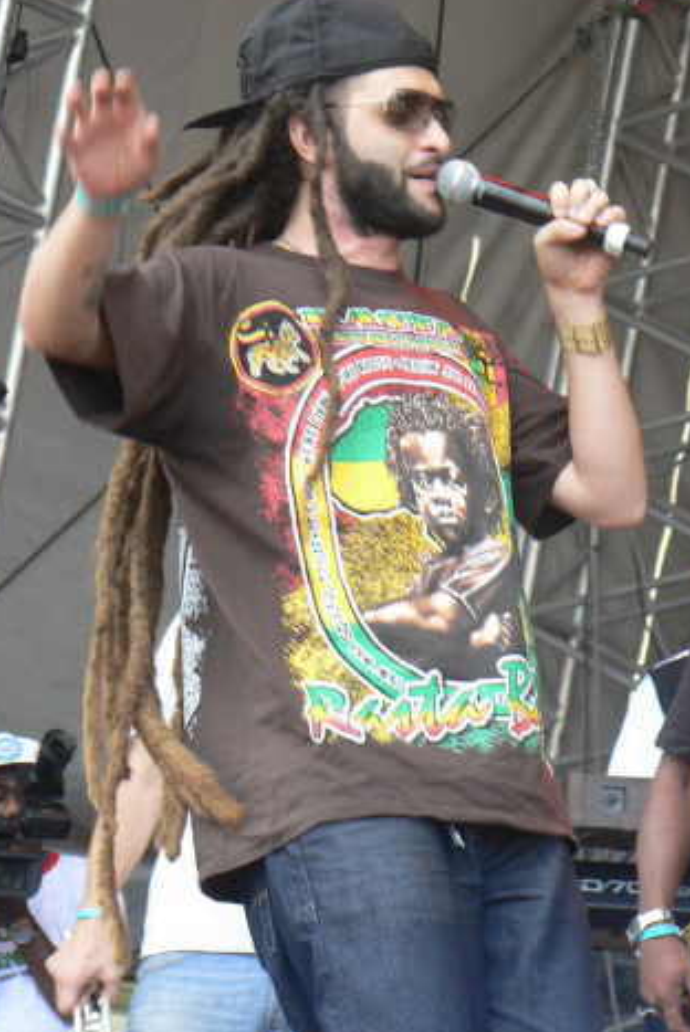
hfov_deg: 7.5
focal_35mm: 184
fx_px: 5282
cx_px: 335
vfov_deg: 11.2
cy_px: 471
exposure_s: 1/60
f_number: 3.3
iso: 64
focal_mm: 25.1
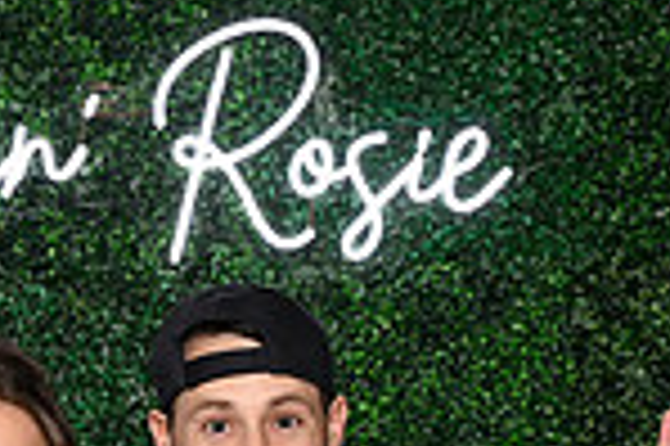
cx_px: 99
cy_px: 728
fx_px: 2249
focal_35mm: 121
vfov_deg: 10.8
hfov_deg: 16.8
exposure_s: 1/60
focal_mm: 31
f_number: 6.3
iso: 500
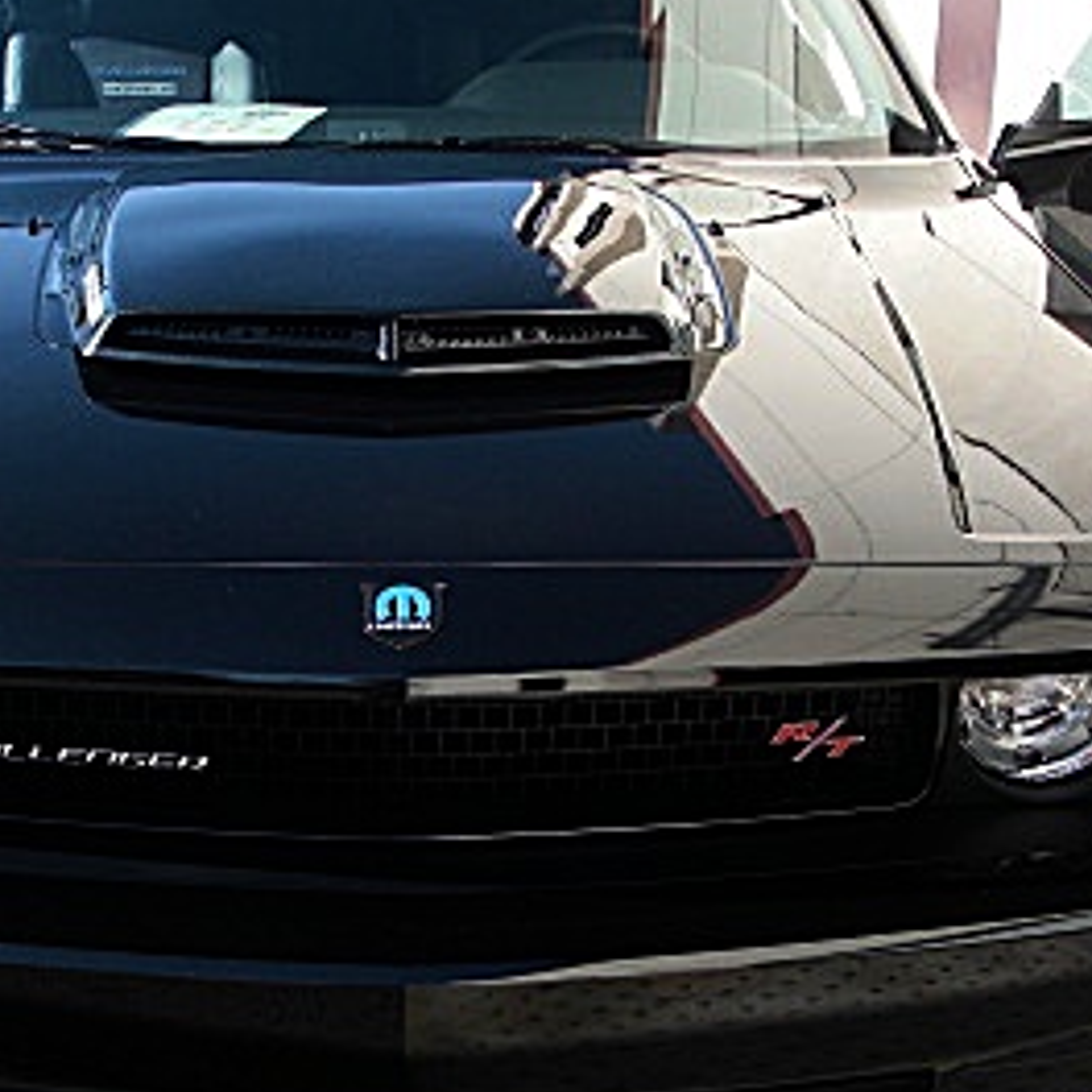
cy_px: 625
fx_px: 2748
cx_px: 393
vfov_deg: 22.5
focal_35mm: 77
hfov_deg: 22.4
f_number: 2.8
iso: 50
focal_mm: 6.3
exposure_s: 1/320
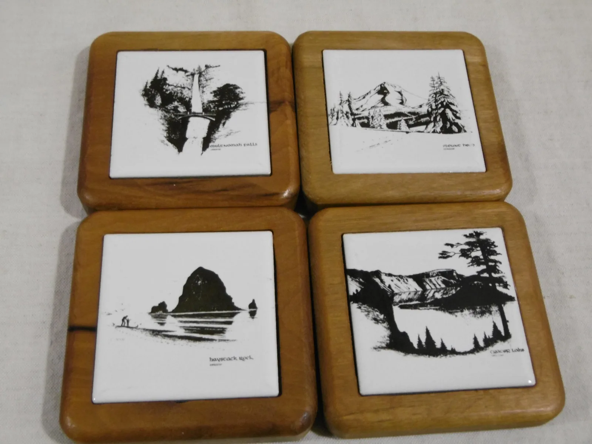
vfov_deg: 33.6
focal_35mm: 43
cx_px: 296
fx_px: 735
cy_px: 222
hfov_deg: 43.9
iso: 400
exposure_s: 1/40
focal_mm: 7.7
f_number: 3.8
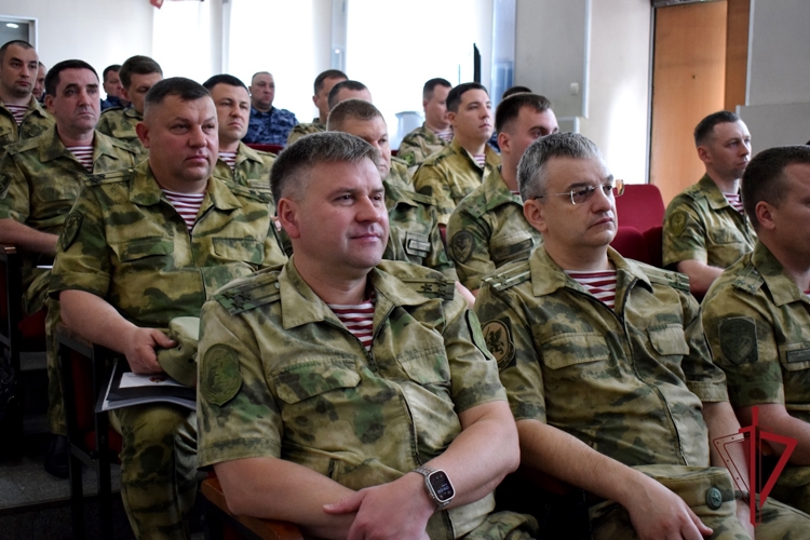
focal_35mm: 45
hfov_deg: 43.6
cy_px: 270
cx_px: 405
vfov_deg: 29.9
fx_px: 1012
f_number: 4.2
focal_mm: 30
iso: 2500
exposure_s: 1/60
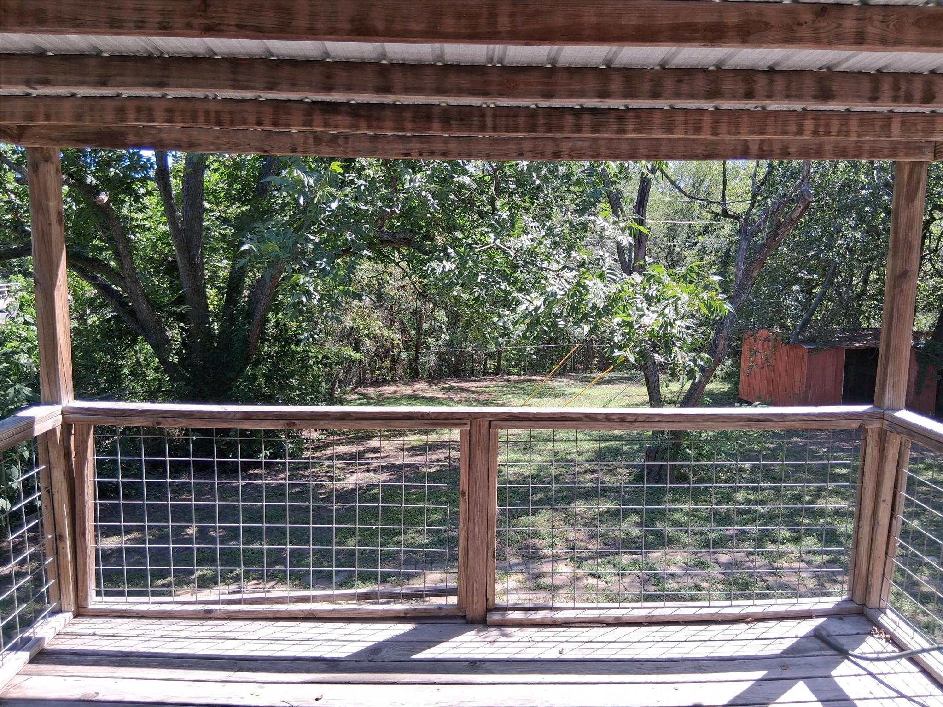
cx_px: 472
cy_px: 354
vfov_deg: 53.1
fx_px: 708
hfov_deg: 67.3
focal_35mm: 26
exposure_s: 1/179
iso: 25
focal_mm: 3.98
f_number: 1.8
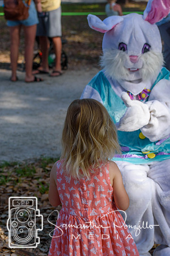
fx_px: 744
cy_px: 128
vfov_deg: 19.5
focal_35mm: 105
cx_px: 85
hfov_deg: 13.0
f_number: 5.6
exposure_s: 1/500
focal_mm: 70
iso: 250
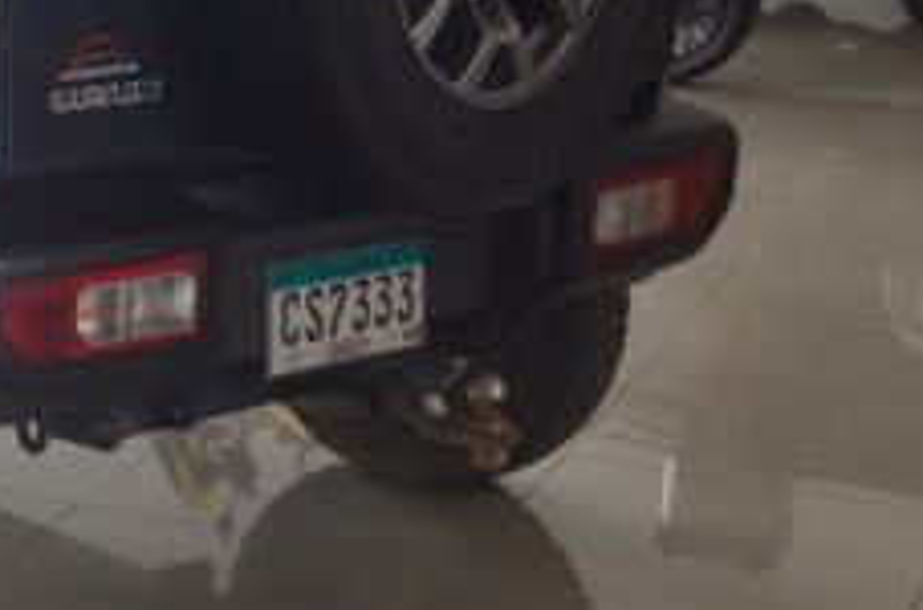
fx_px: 2812
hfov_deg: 17.7
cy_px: -98
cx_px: -216
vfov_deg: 12.1
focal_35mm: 110
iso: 400
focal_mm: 26
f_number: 4.2
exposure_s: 1/80
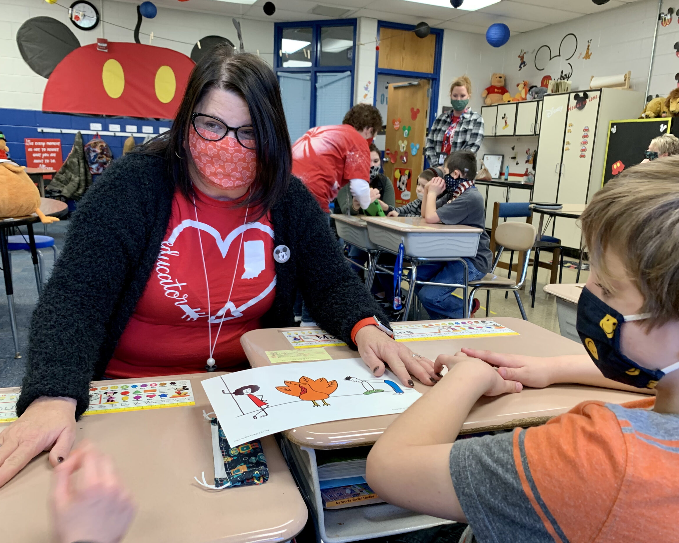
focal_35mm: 28
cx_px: 352
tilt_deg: -12.2
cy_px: 274
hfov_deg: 62.2
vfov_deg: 51.5
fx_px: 563
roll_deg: -2.6
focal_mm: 4.25
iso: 125
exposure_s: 1/60
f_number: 1.8
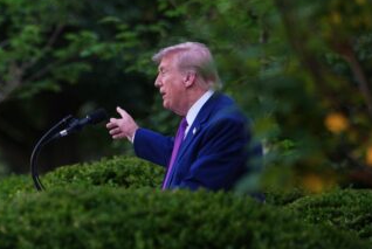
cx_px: 41
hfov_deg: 5.4
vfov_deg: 3.6
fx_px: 3953
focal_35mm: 382
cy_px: 69
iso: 125
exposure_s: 1/500
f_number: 2
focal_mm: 127
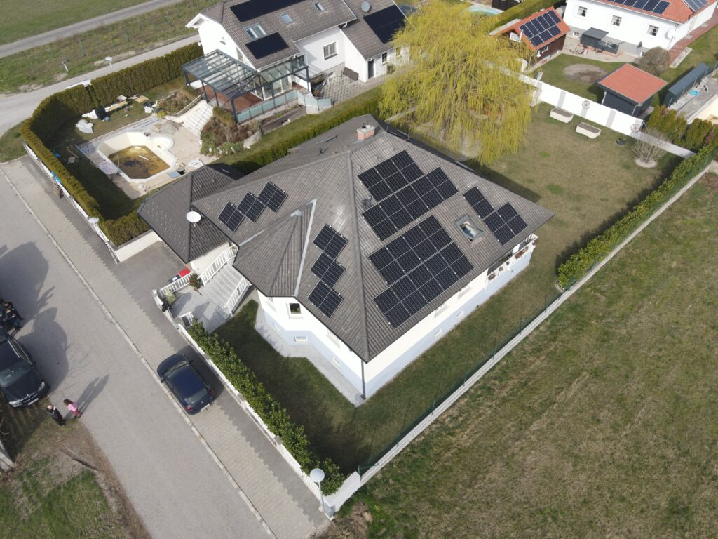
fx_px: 498
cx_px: 359
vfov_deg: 56.8
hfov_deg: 71.6
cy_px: 270
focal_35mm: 24
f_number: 2.8
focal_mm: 4.5
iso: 100
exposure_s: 1/500
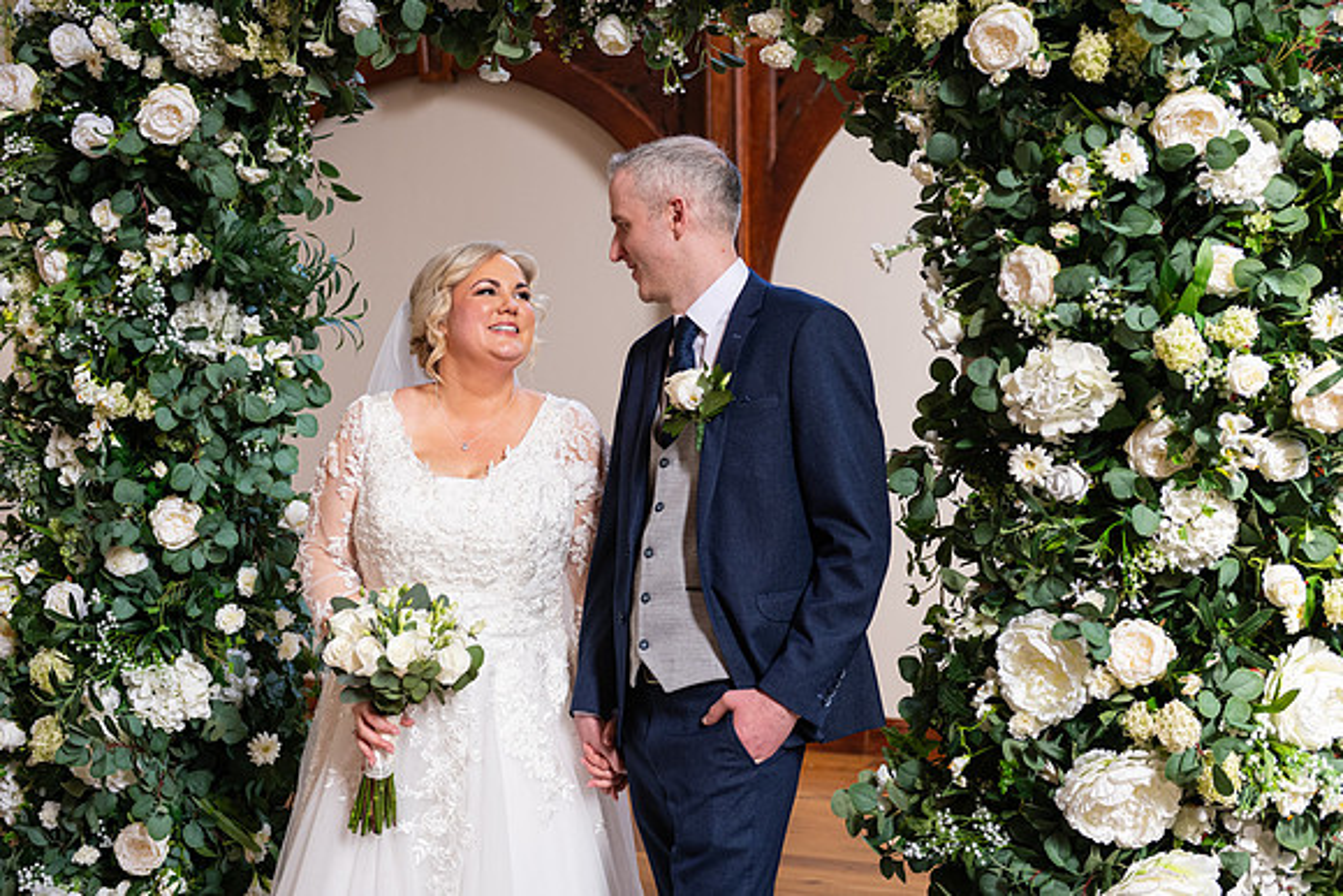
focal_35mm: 50
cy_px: 448
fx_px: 1866
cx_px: 672
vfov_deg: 27.0
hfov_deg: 39.6
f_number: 3.5
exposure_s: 1/160
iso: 800
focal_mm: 50
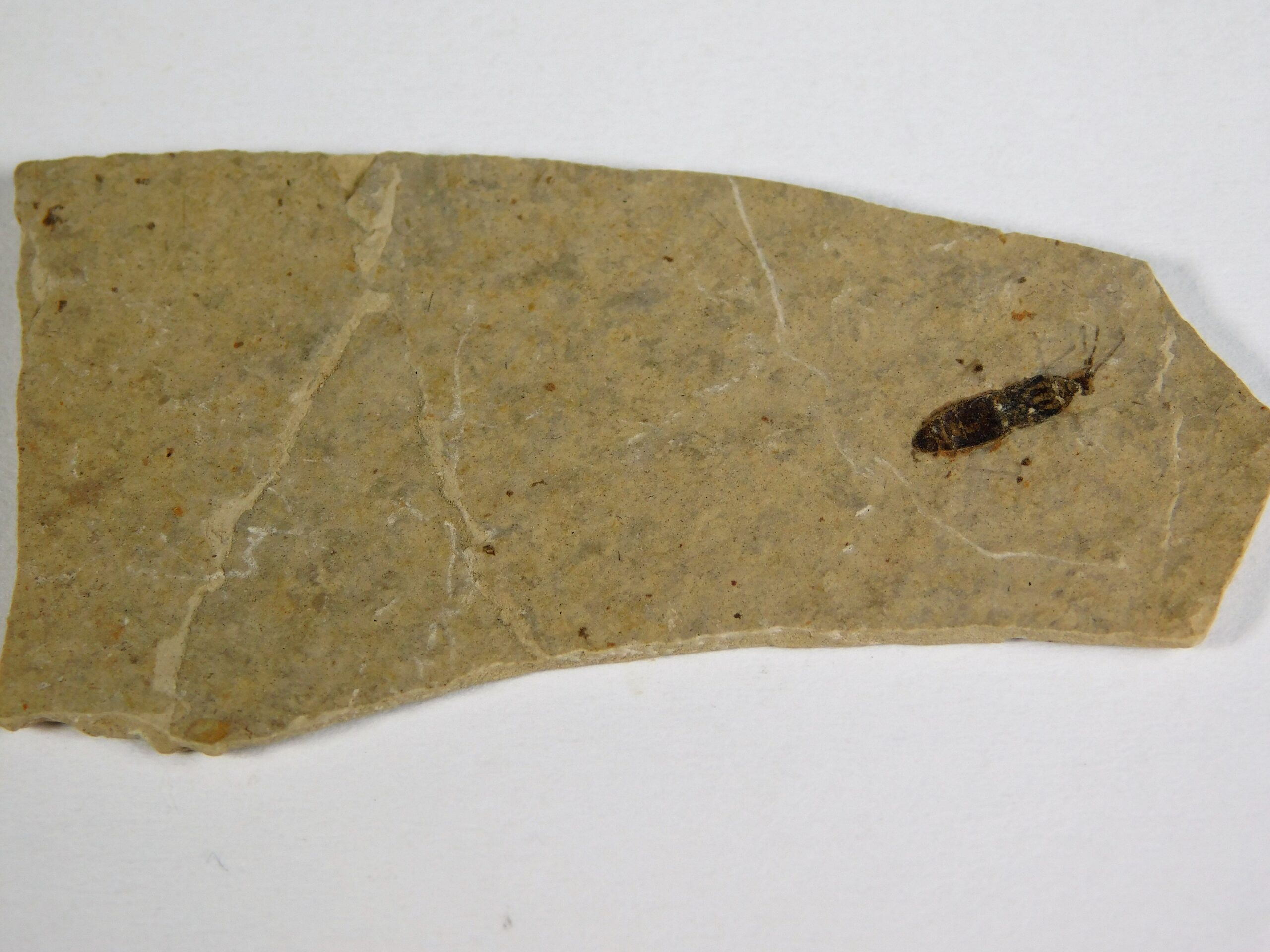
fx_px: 4219
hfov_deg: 17.1
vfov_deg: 12.9
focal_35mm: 115
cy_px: 476
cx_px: 635
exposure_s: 1/200
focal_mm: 20.3
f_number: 4.8
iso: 125
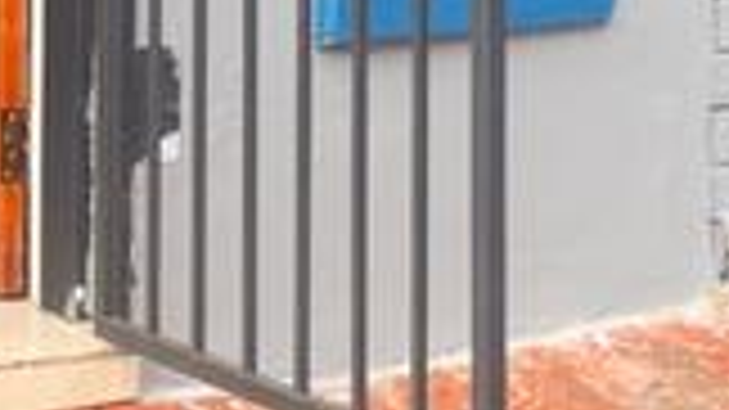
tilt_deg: -1.3
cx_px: 108
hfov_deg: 16.5
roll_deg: -0.9
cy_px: -180
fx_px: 2493
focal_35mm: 129
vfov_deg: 9.2
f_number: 1.78
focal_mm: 6.76
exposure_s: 1/145
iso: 50
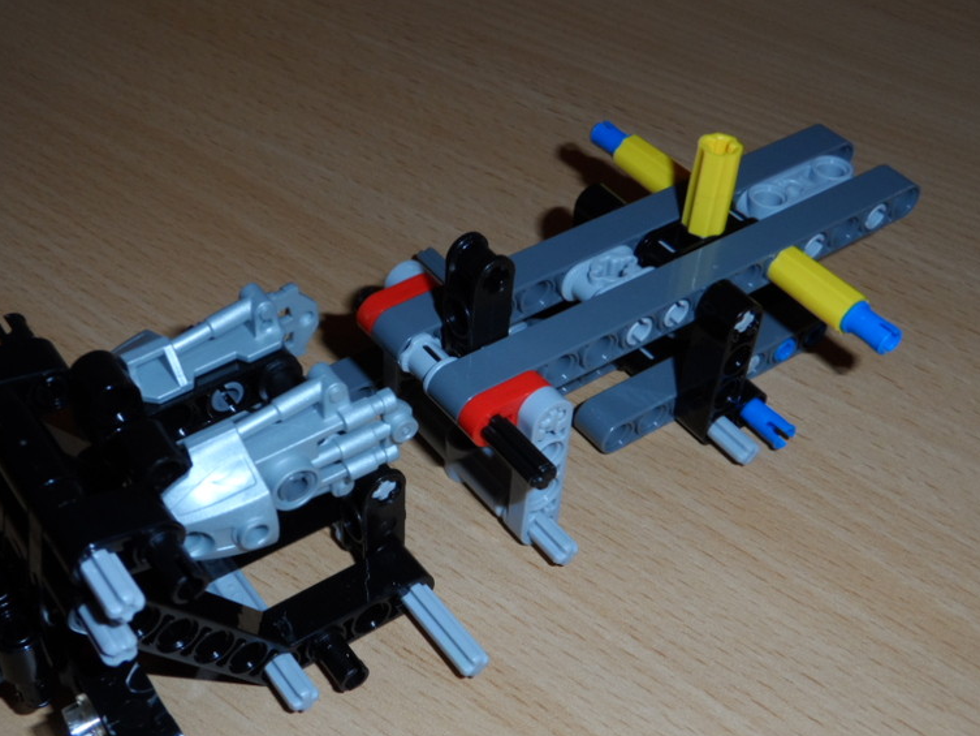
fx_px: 1387
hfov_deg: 38.8
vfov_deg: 29.7
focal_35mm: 49
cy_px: 418
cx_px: 415
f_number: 3.7
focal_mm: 6.8
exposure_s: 1/45
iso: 100
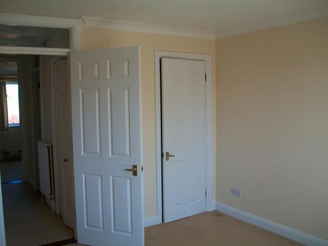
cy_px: 123
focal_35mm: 34
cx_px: 164
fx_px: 322
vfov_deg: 41.8
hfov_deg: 54.0
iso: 80
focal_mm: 5.7
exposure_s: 1/80
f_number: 2.8
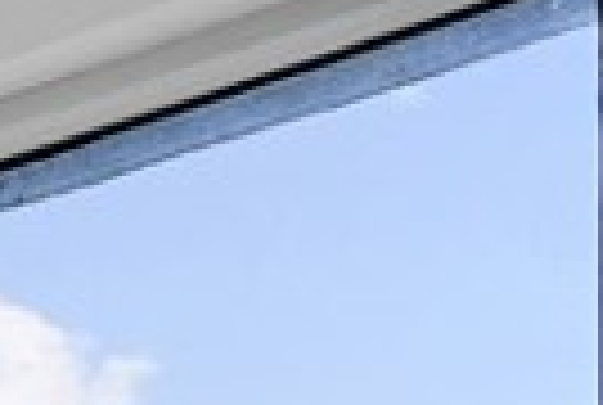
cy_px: 1397
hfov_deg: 9.1
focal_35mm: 122
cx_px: -1606
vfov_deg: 8.5
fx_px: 2048
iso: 250
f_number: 4
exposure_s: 1/15
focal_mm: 16
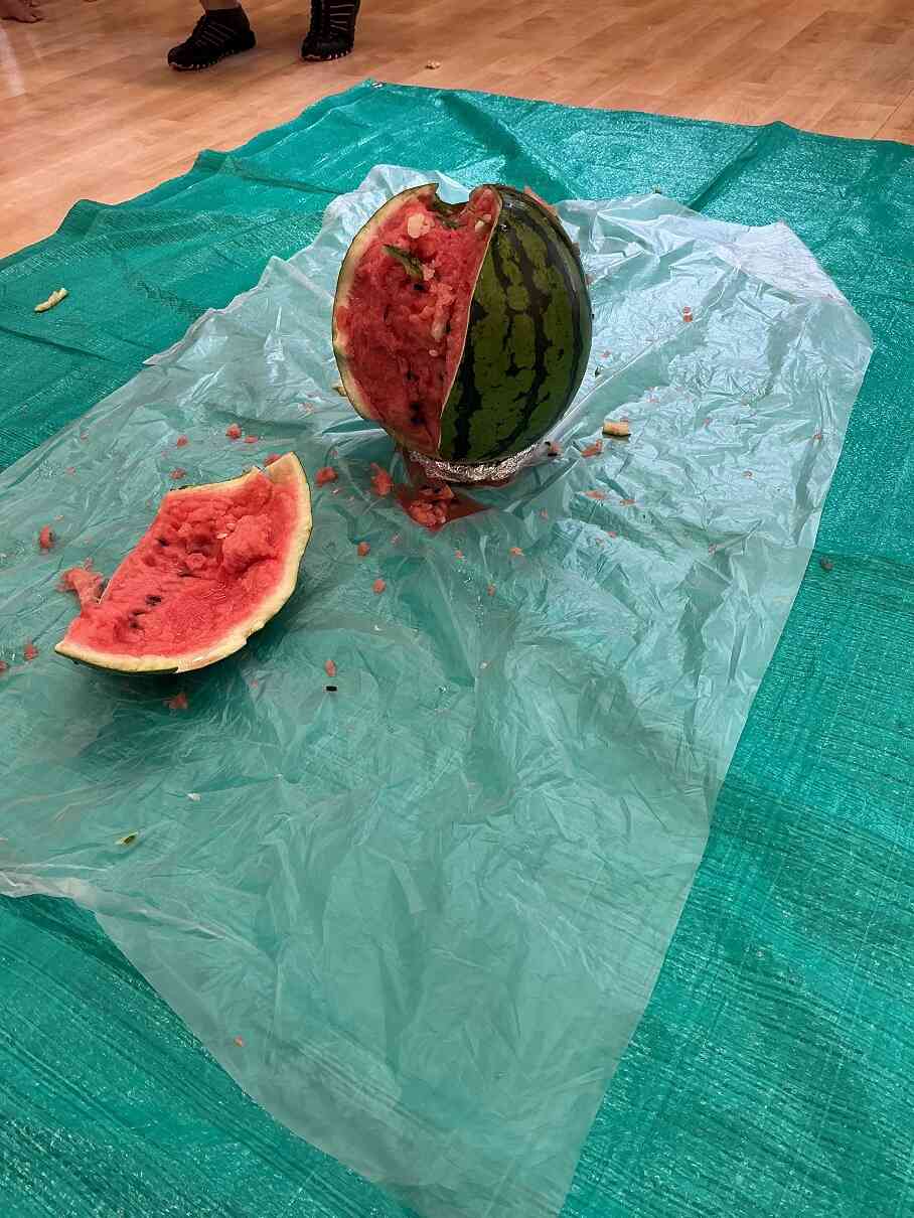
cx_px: 457
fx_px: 1021
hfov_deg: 48.2
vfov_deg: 61.6
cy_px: 609
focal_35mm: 29
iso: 25
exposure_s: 1/100
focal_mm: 3
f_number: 1.8
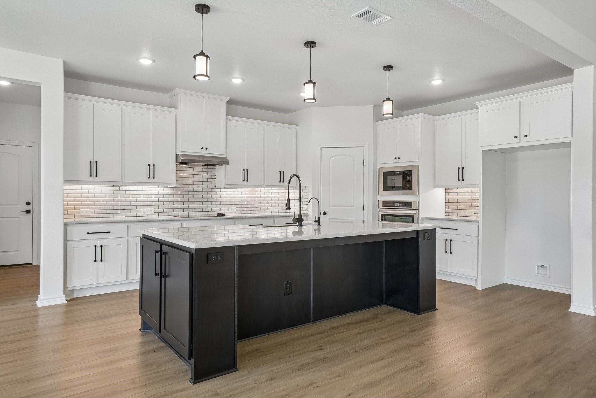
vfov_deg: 57.2
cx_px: 298
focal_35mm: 22
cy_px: 199
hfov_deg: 78.6
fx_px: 364
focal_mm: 15
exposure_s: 1/50
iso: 400
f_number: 8
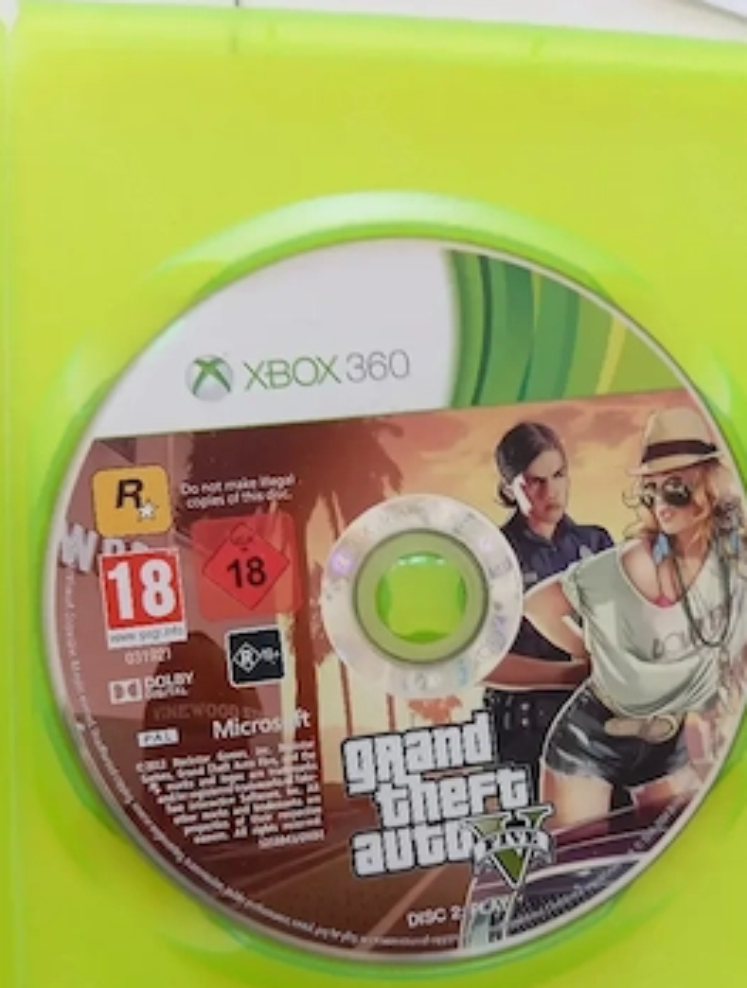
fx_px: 916
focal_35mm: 32
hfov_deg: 44.3
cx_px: 420
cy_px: 562
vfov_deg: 56.5
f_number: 1.8
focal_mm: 4.22
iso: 188
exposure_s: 1/33.3
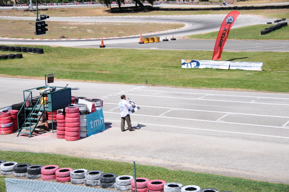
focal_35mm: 75
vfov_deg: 18.1
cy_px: 96
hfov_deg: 27.0
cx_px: 144
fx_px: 601
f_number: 4.8
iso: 400
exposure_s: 1/2500
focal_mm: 50
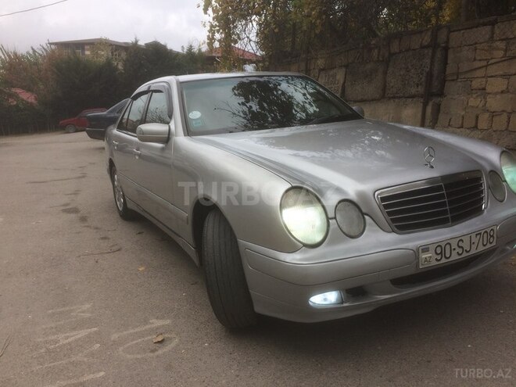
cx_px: 258
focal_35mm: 29
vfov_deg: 48.2
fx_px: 432
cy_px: 194
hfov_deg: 61.7
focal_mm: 4.15
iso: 32
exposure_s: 1/578
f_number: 2.2
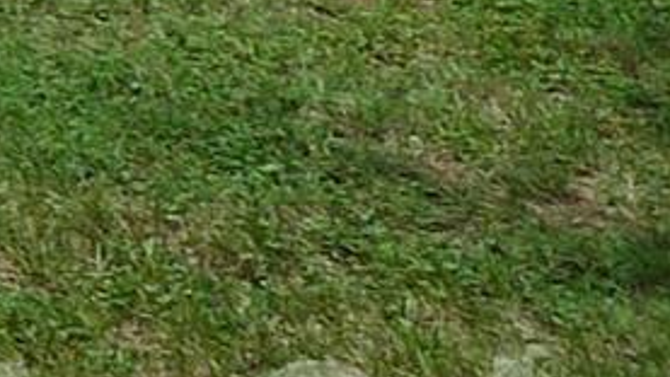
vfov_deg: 6.0
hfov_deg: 8.2
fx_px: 3305
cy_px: -813
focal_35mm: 186
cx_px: -1802
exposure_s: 1/800
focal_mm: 5.1
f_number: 4
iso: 80
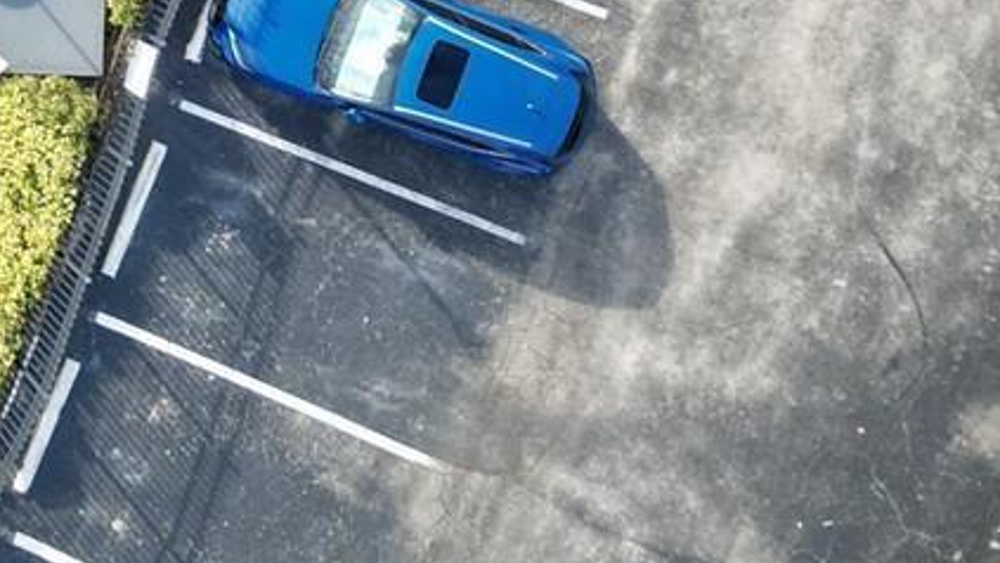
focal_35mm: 99
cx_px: -702
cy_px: -414
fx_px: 2625
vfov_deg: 11.4
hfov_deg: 18.0
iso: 200
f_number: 1.7
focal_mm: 6.72
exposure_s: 1/1000
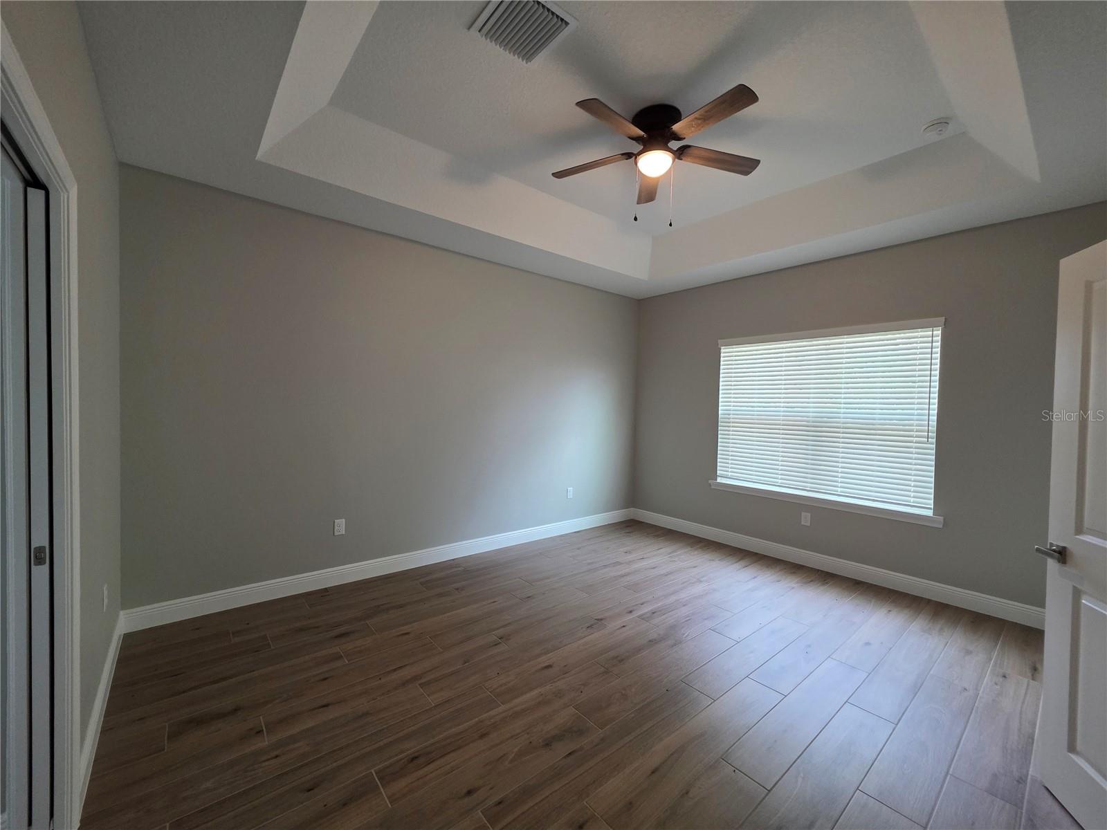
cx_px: 554
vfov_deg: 89.9
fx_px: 416
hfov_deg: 106.2
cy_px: 415
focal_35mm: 13
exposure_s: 1/60
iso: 250
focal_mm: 2.2
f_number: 1.9
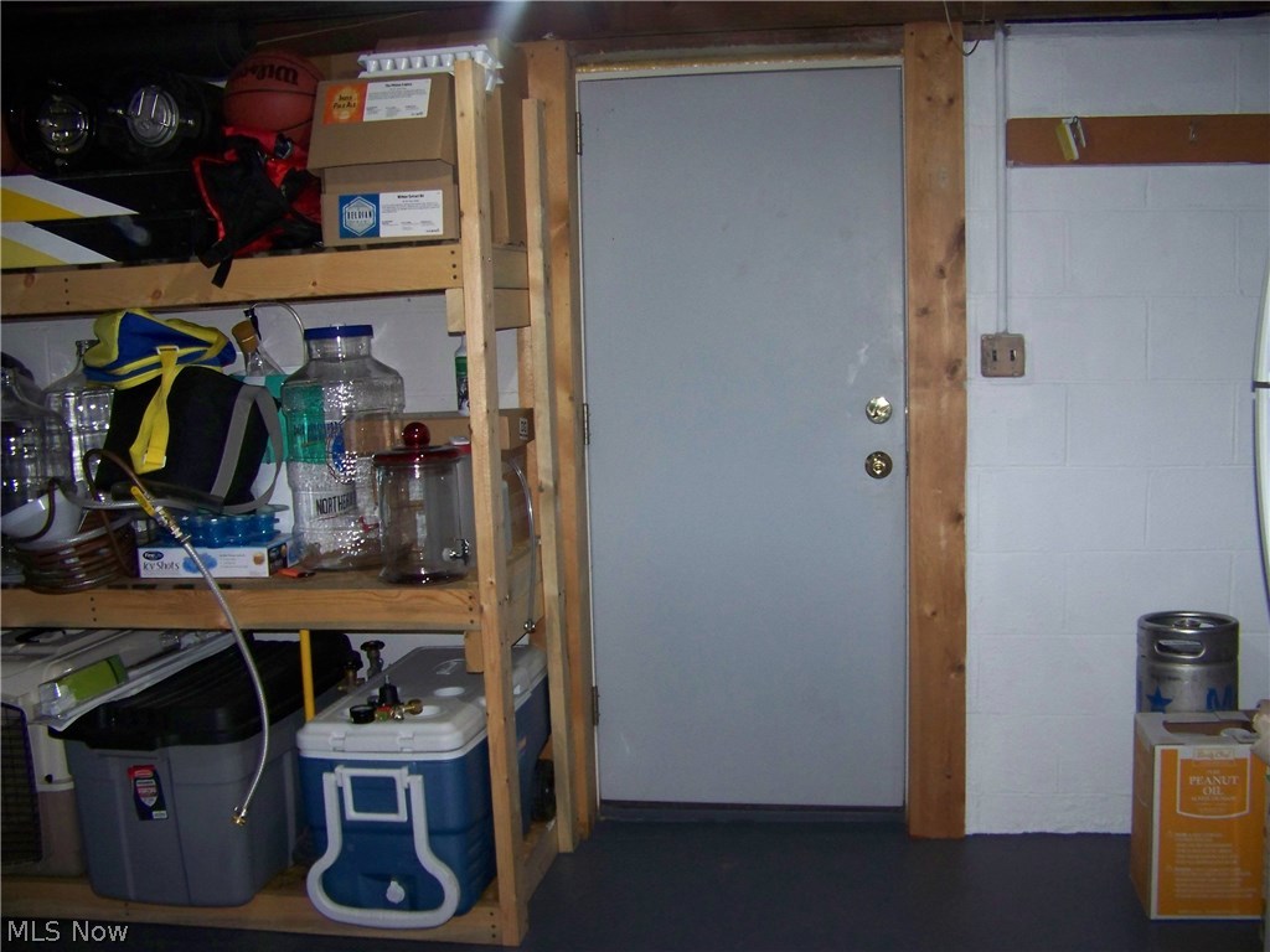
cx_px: 635
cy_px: 476
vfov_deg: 39.7
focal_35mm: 36
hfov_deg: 51.4
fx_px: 1321
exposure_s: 1/30
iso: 200
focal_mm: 5.85
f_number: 2.8
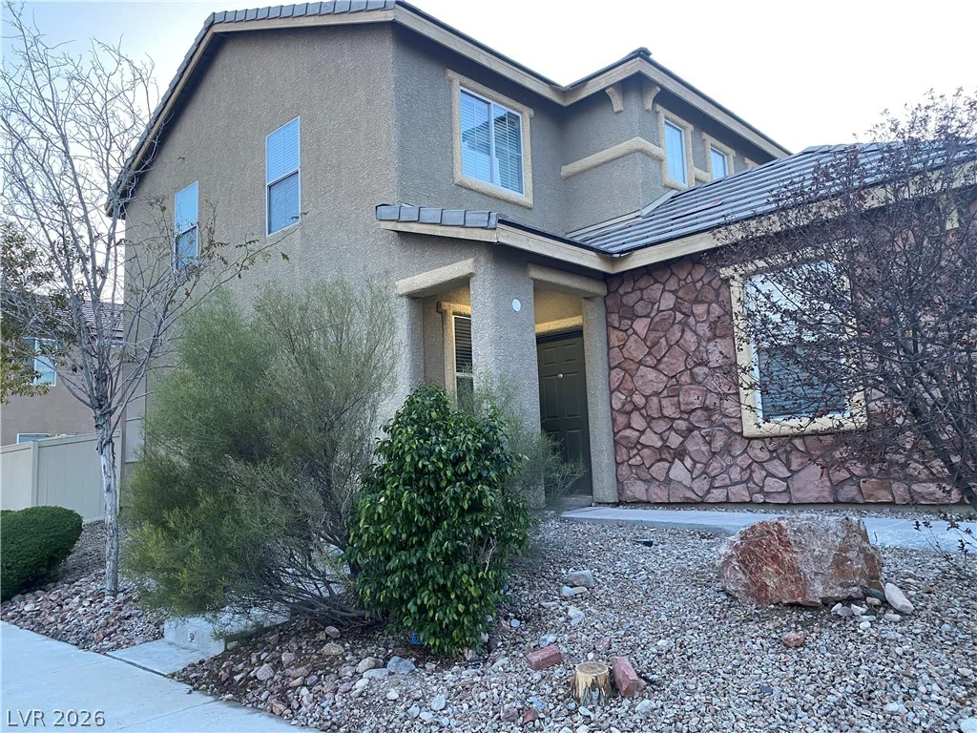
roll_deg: +3.0
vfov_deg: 53.1
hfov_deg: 67.3
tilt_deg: +7.7
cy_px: 366
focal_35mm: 26
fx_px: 734
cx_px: 488
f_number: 1.8
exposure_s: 1/60
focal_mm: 4.25
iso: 160
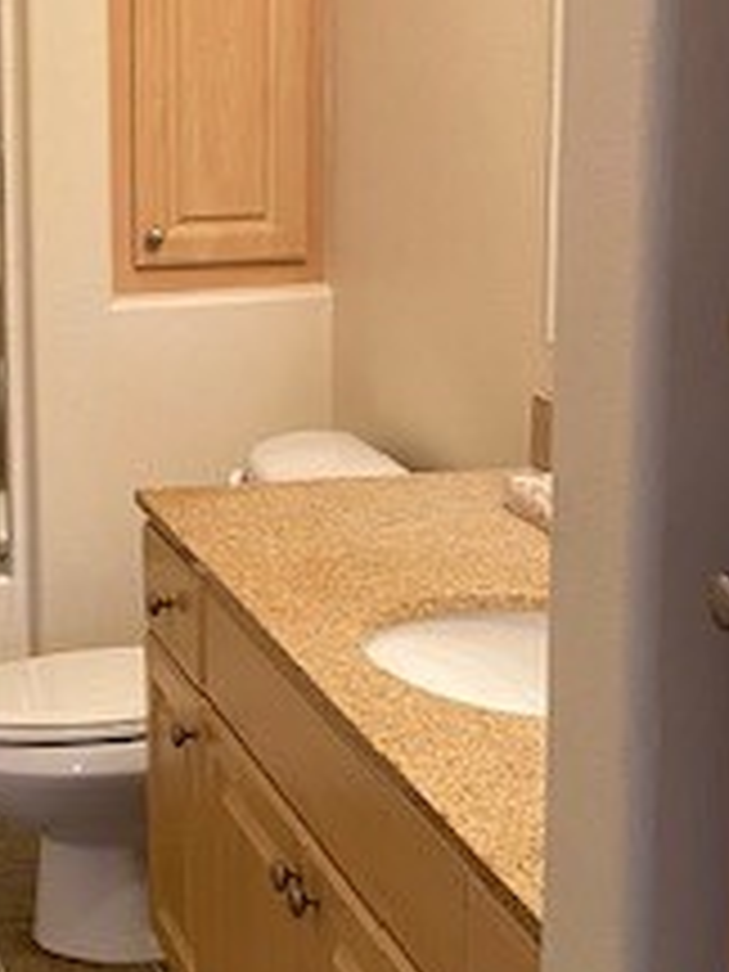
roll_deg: +1.8
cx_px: 18
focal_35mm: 77
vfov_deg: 25.3
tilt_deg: -10.1
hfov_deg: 18.7
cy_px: 387
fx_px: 2162
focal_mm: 4.25
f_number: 1.8
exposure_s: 1/60
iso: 125
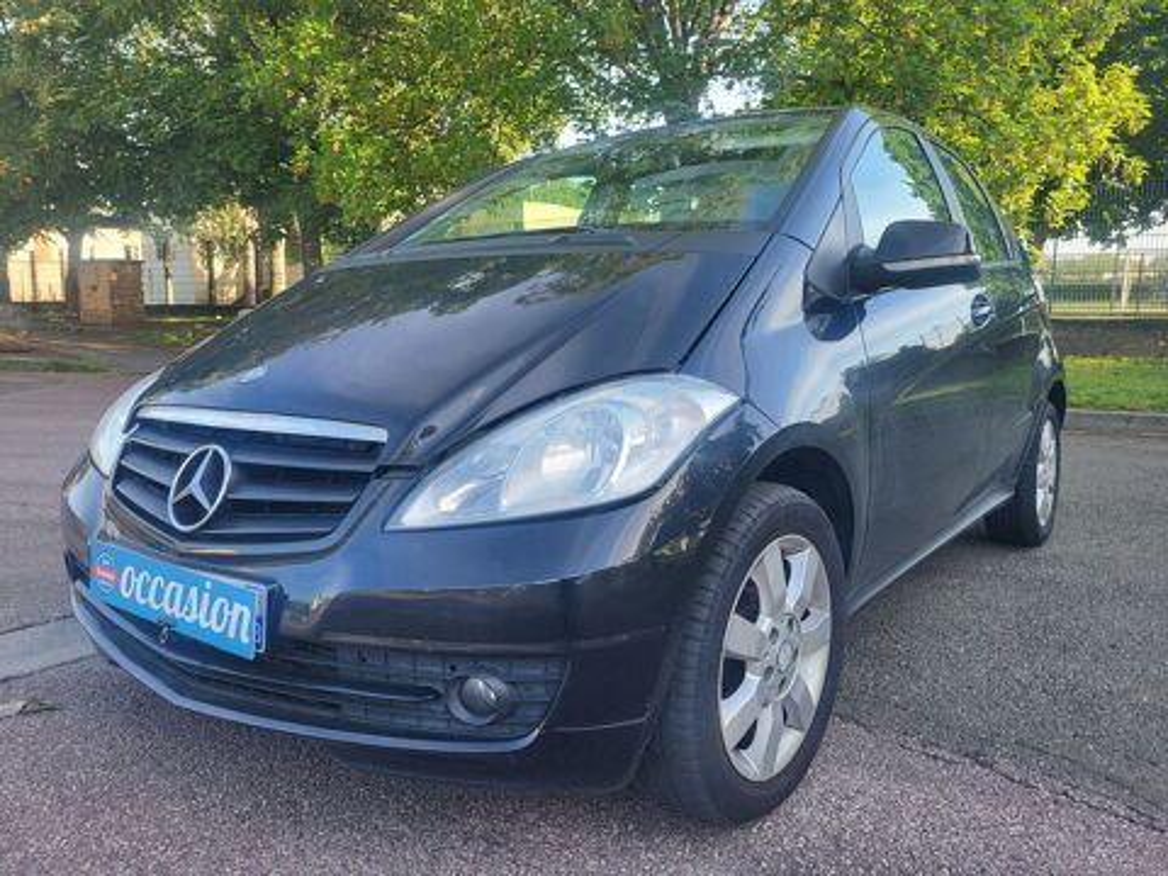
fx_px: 877
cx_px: 584
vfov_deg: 53.1
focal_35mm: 26
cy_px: 438
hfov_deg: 67.3
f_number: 1.8
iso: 40
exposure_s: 1/315
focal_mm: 5.4
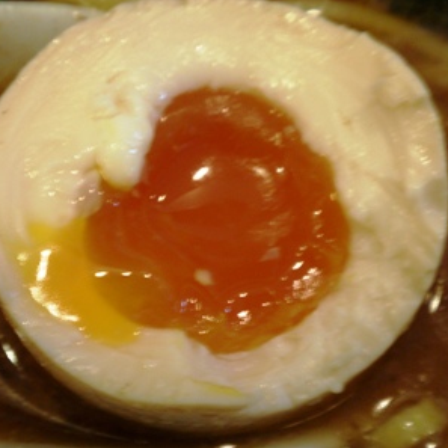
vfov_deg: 27.7
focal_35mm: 62
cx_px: 205
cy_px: 225
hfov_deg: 27.7
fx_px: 908
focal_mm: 9.1
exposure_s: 1/4
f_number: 4.3
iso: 100
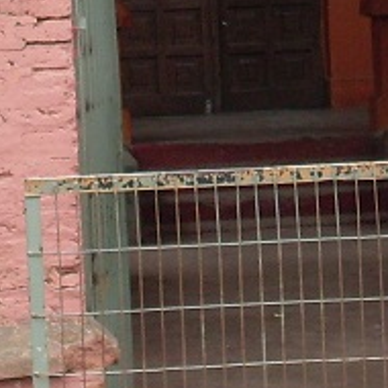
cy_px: -235
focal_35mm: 234
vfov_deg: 7.3
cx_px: 282
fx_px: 2967
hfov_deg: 7.5
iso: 80
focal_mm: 8.1
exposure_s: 1/90
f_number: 3.1
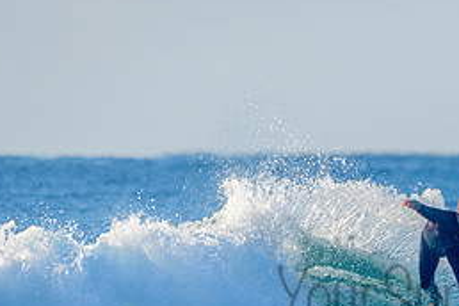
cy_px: 277
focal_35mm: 1124
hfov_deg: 1.8
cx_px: 461
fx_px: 14330
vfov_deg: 1.2
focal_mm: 500
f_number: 5.6
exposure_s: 1/2000
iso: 400
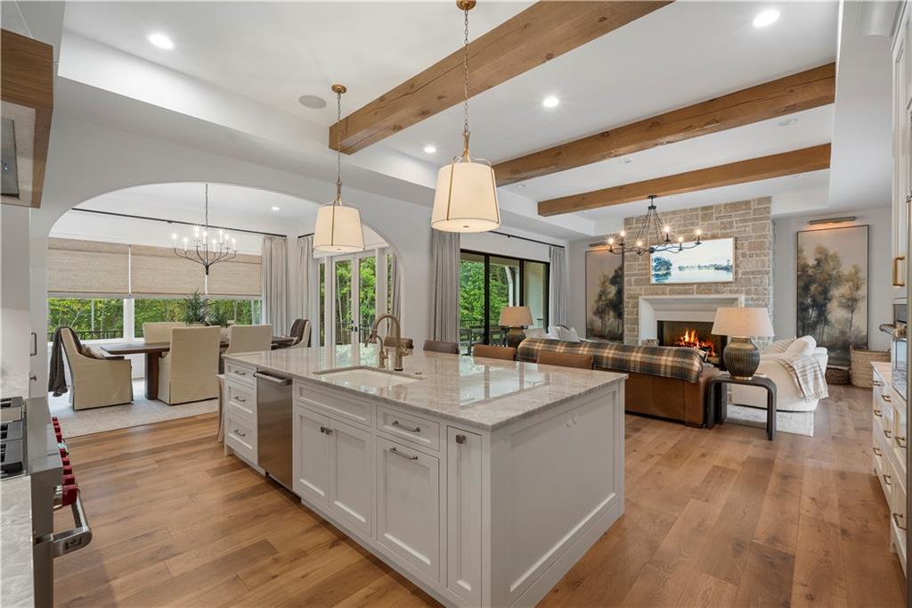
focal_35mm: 15
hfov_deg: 100.4
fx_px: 380
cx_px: 456
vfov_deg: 77.3
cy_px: 304
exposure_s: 1/25
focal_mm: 15
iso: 320
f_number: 10
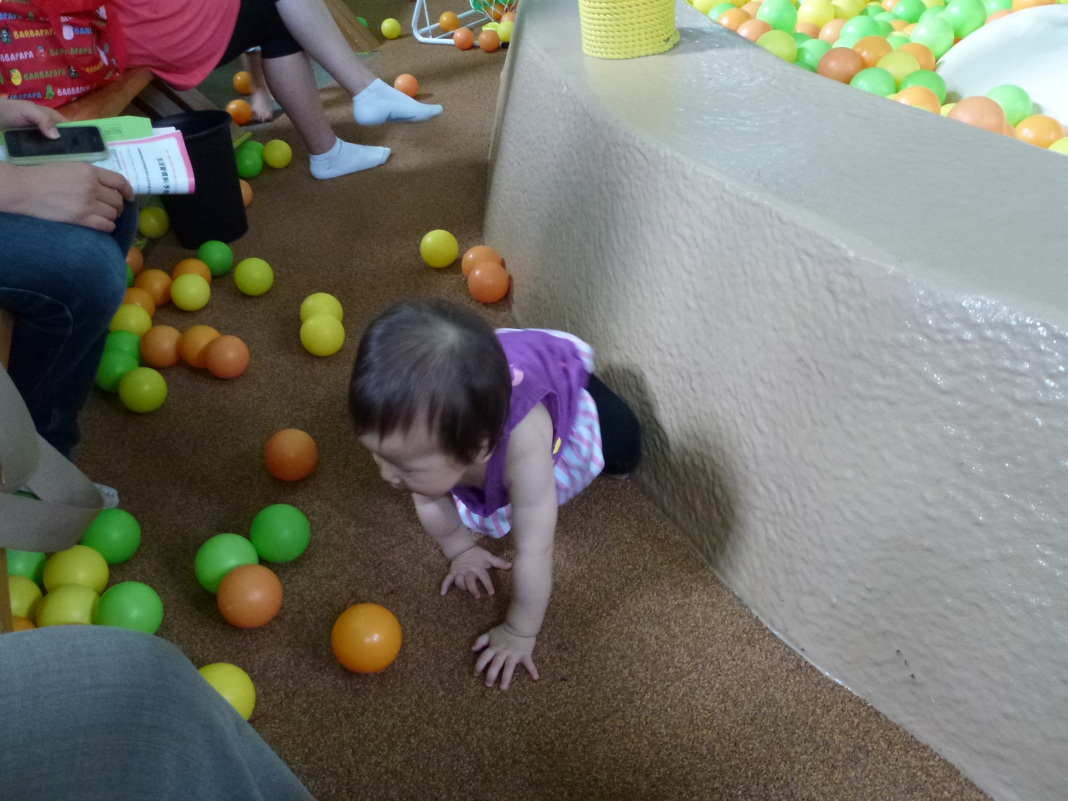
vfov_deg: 46.8
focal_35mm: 30
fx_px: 926
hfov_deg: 60.0
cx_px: 534
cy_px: 400
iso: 400
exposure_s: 1/25
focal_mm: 5.4
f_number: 3.5
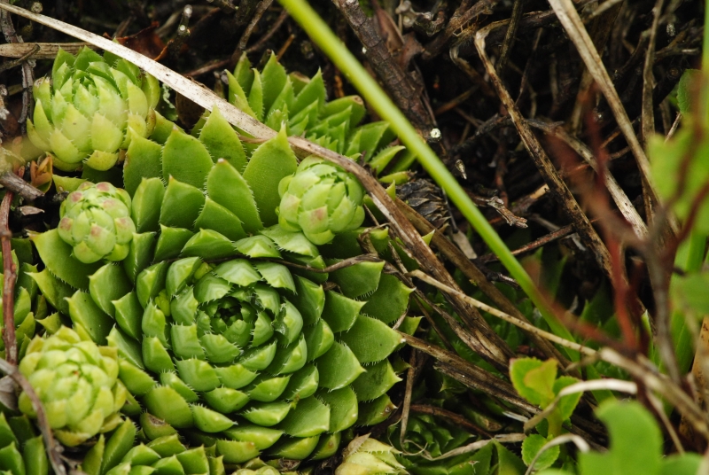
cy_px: 238
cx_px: 354
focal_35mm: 128
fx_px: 2515
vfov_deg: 10.8
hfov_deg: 16.0
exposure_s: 1/250
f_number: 9
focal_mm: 85
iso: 800
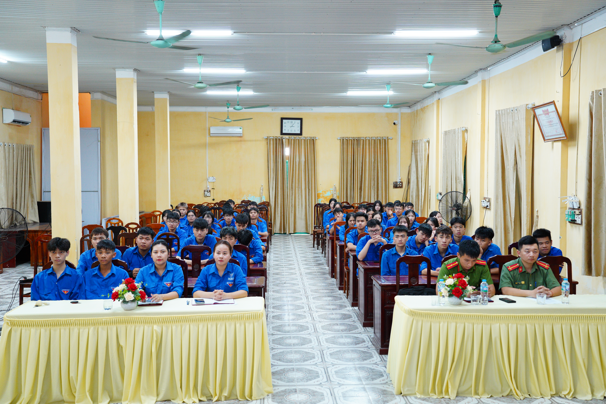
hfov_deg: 50.7
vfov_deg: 35.1
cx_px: 303
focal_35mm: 38
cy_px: 202
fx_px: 640
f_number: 3.2
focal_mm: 38
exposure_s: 1/125
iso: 2000
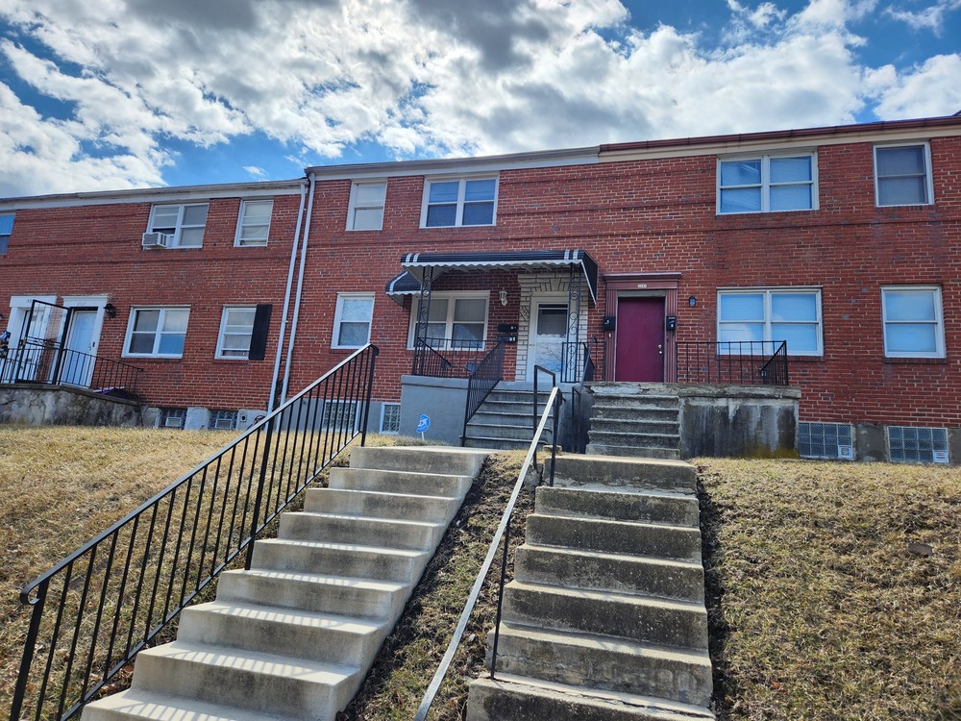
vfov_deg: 58.9
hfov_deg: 73.9
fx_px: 639
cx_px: 480
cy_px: 360
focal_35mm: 23
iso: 20
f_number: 1.8
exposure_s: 1/1399
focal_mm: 5.4
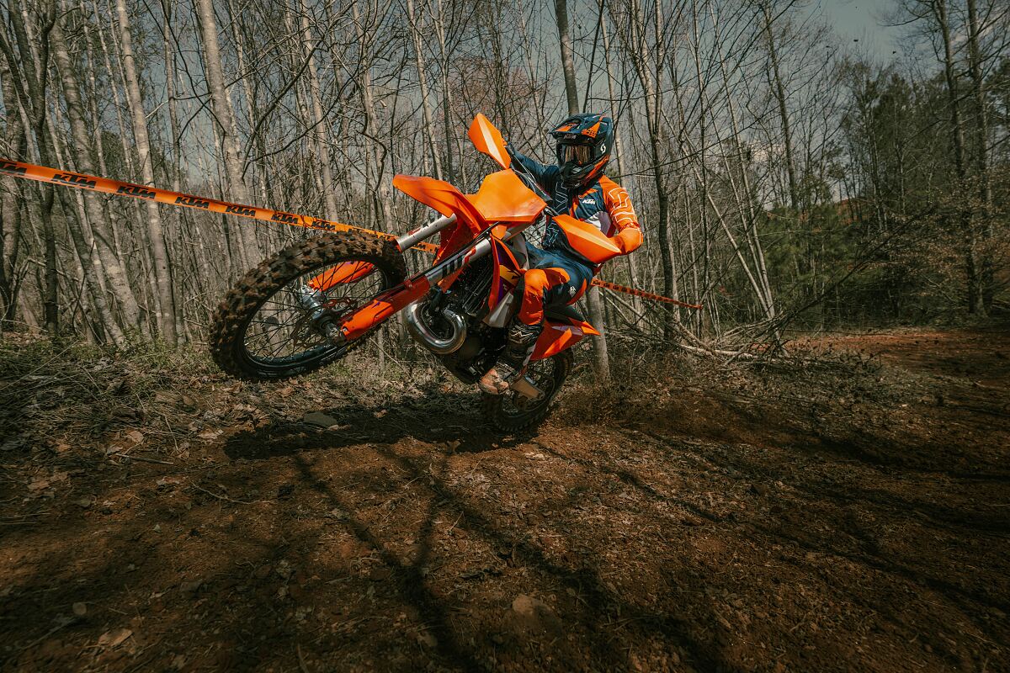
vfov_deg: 68.9
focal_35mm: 18
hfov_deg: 91.6
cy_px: 336
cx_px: 505
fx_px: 491
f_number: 5
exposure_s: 1/2000
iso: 640
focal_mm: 17.5
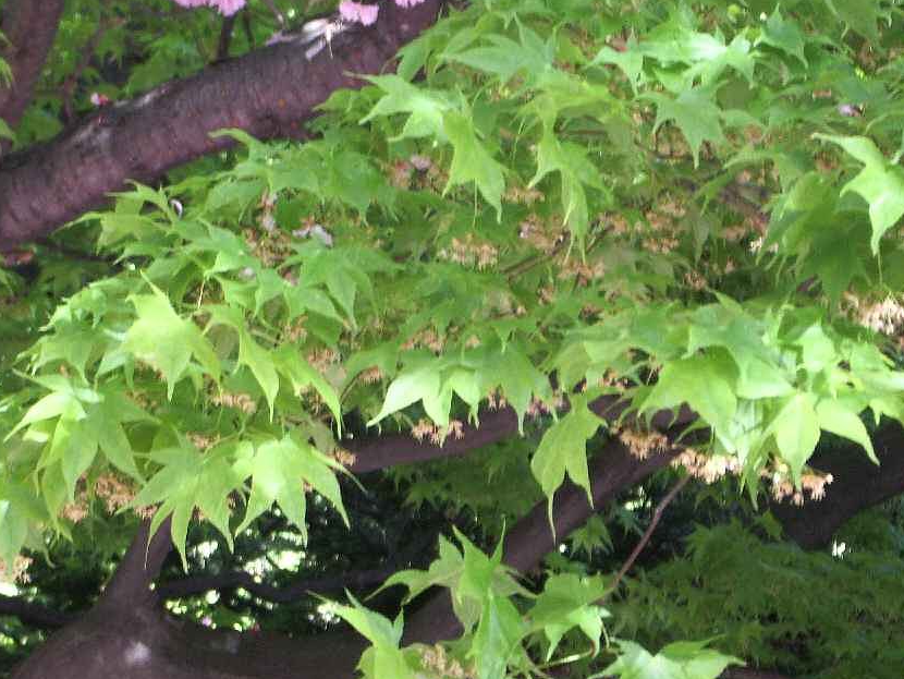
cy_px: 308
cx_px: 361
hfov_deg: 14.9
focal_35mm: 132
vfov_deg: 11.2
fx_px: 3448
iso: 200
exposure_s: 1/50
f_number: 4.8
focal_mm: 17.4
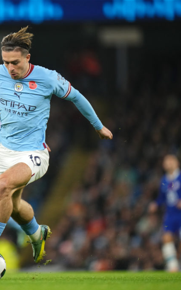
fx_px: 4846
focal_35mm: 614
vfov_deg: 3.4
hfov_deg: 2.1
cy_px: 145
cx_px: -2
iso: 2000
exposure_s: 1/1250
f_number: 2.8
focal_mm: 400
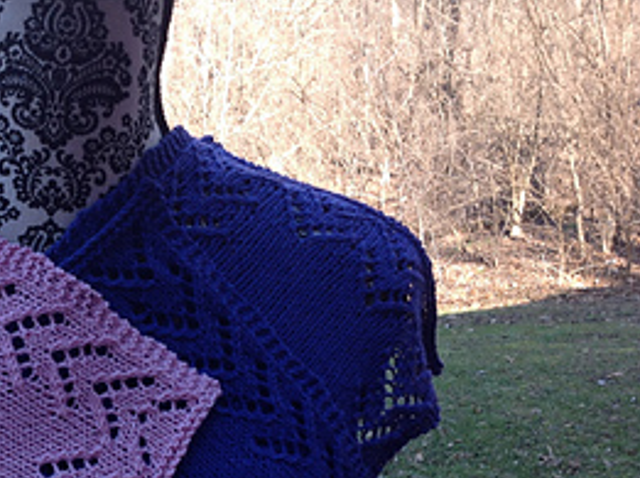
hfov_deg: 27.8
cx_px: 44
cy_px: 376
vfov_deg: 21.6
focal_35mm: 67
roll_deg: -3.5
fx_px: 1237
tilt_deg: -18.3
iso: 50
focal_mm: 4.28
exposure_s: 1/226
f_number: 2.4
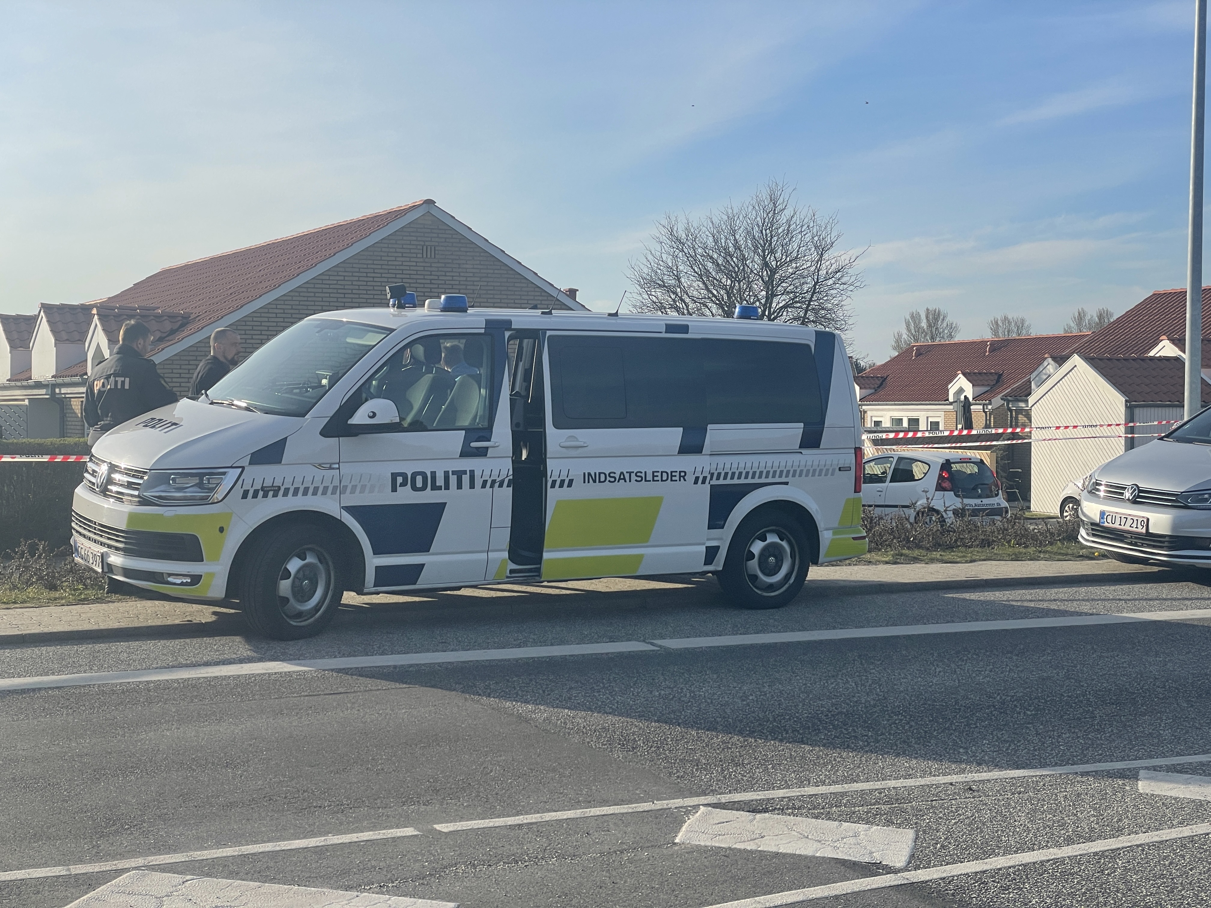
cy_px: 454
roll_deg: +0.6
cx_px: 606
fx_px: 1819
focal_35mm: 52
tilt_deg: -0.3
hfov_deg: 36.8
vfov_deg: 28.0
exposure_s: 1/1845
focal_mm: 6
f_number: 2
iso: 25
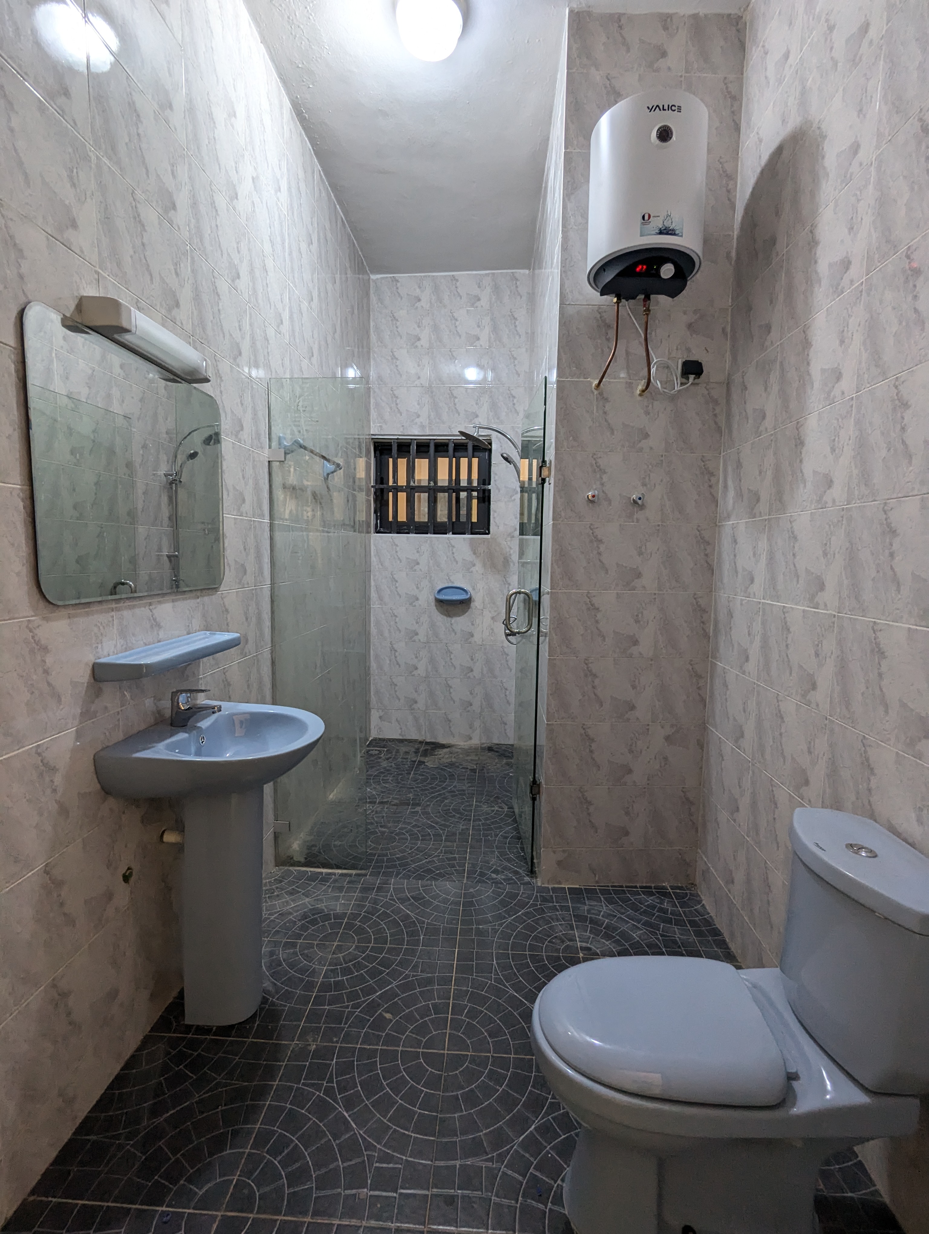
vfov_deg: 94.4
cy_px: 617
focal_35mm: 16
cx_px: 464
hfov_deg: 78.2
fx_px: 571
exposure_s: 1/24.3
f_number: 2.2
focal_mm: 2.35
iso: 133
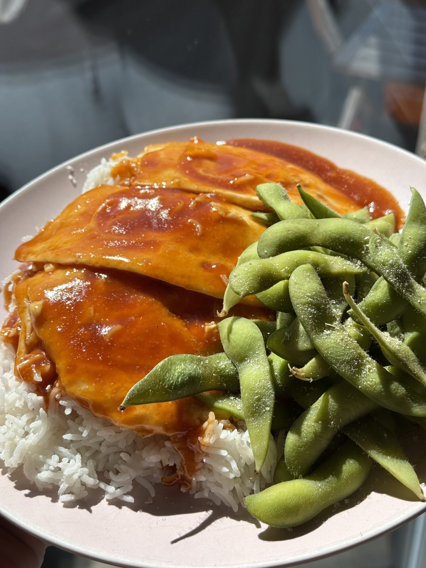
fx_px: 788
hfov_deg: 30.3
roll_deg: +6.8
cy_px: 284
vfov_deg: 39.7
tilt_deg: -44.1
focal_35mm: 48
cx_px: 213
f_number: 1.78
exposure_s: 1/3534
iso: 64
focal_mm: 6.76
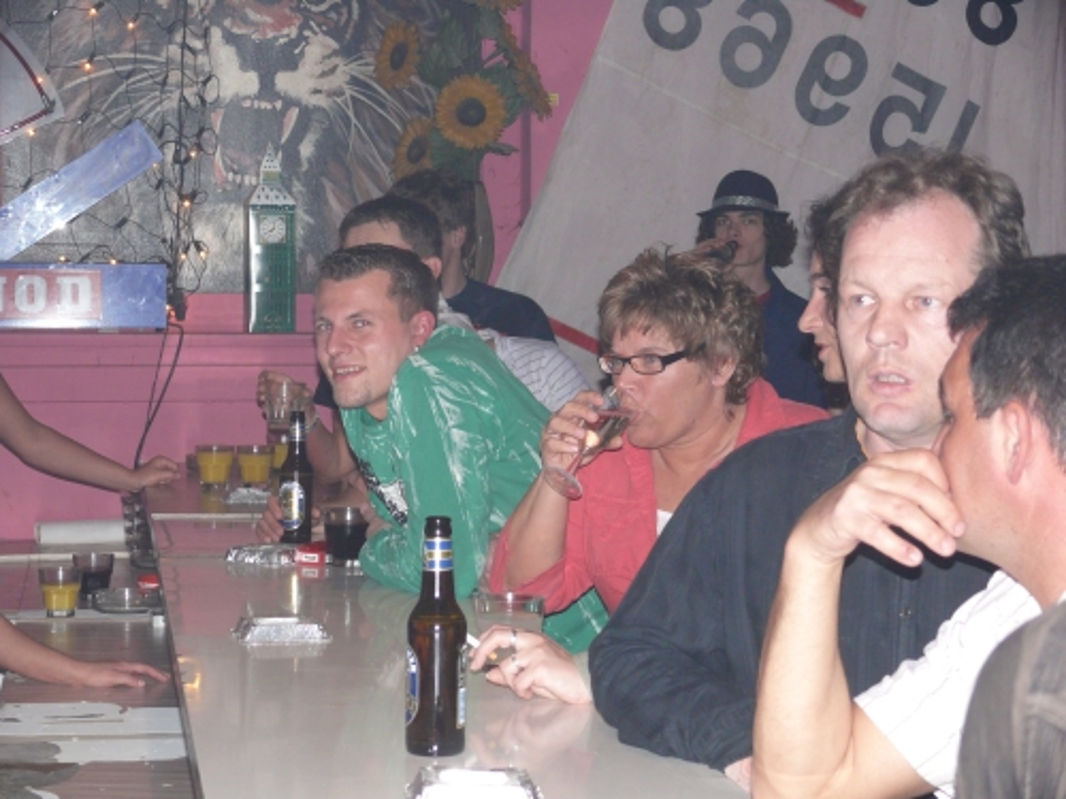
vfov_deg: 18.2
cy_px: 400
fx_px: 2494
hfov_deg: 24.1
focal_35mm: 81
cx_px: 533
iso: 200
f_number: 3.2
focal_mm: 17.1
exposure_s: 1/30
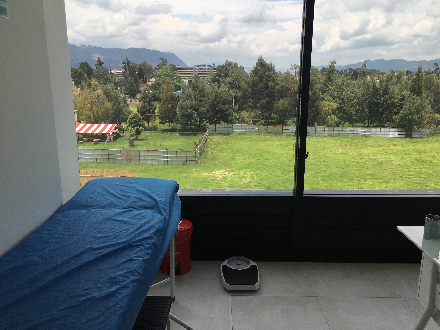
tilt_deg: -13.6
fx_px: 369
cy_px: 165
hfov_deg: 61.7
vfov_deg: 48.2
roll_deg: -0.2
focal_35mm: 29
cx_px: 220
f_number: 2.2
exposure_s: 1/425
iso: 25
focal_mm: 4.15
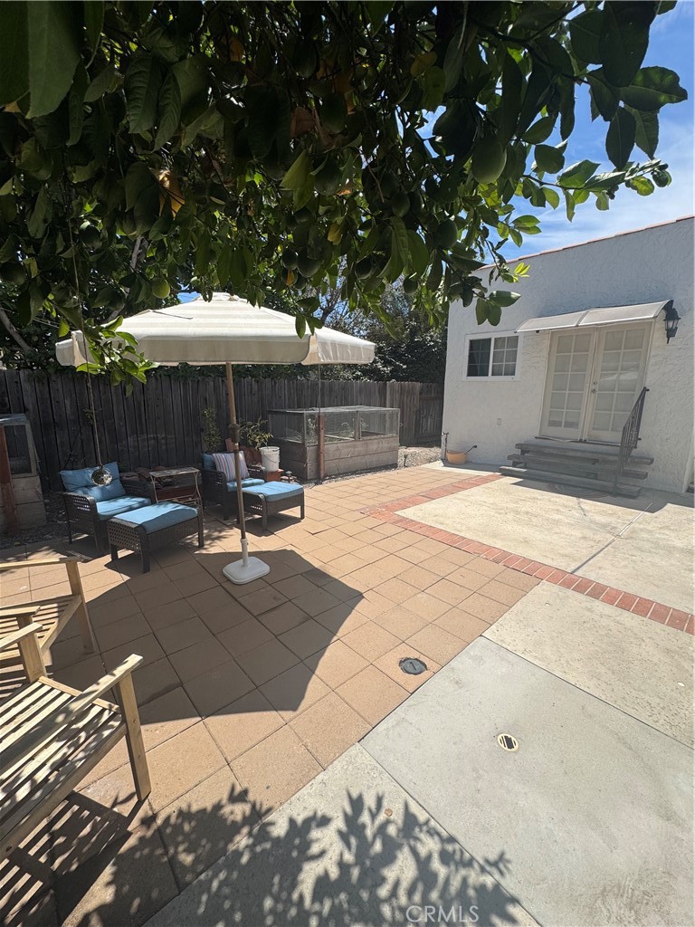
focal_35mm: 14
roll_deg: -0.1
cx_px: 348
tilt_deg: -11.9
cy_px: 464
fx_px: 375
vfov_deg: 102.1
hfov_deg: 85.7
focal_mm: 2.22
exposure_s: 1/2146
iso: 50
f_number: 2.2
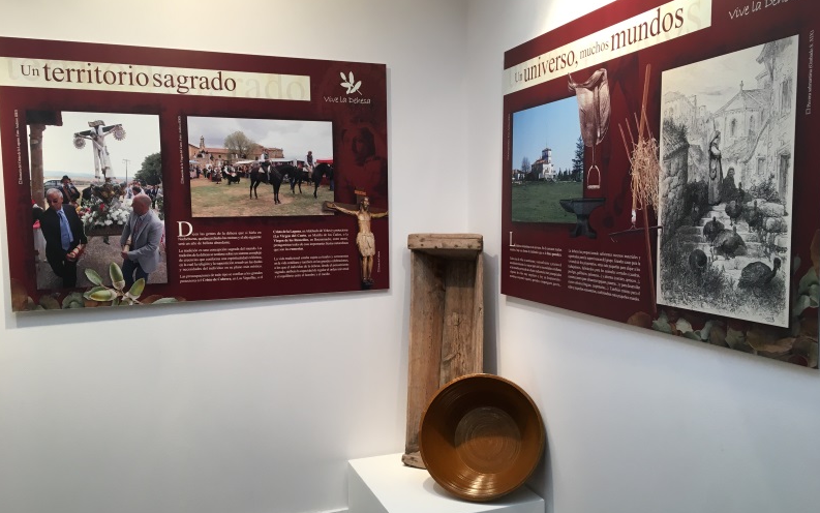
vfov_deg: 40.6
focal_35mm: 31
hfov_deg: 61.2
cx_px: 411
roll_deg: +0.0
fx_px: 693
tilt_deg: -4.8
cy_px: 272
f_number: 2.2
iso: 32
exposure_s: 1/33
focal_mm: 4.15
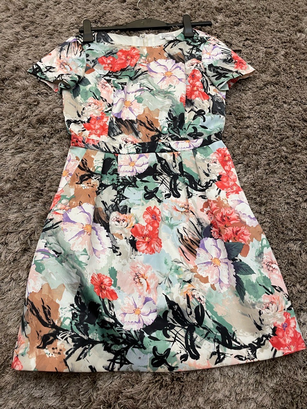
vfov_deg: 67.3
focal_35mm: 26
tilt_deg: -67.8
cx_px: 154
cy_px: 204
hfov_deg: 53.1
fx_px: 307
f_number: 1.6
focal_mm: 4.2
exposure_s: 1/50
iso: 80
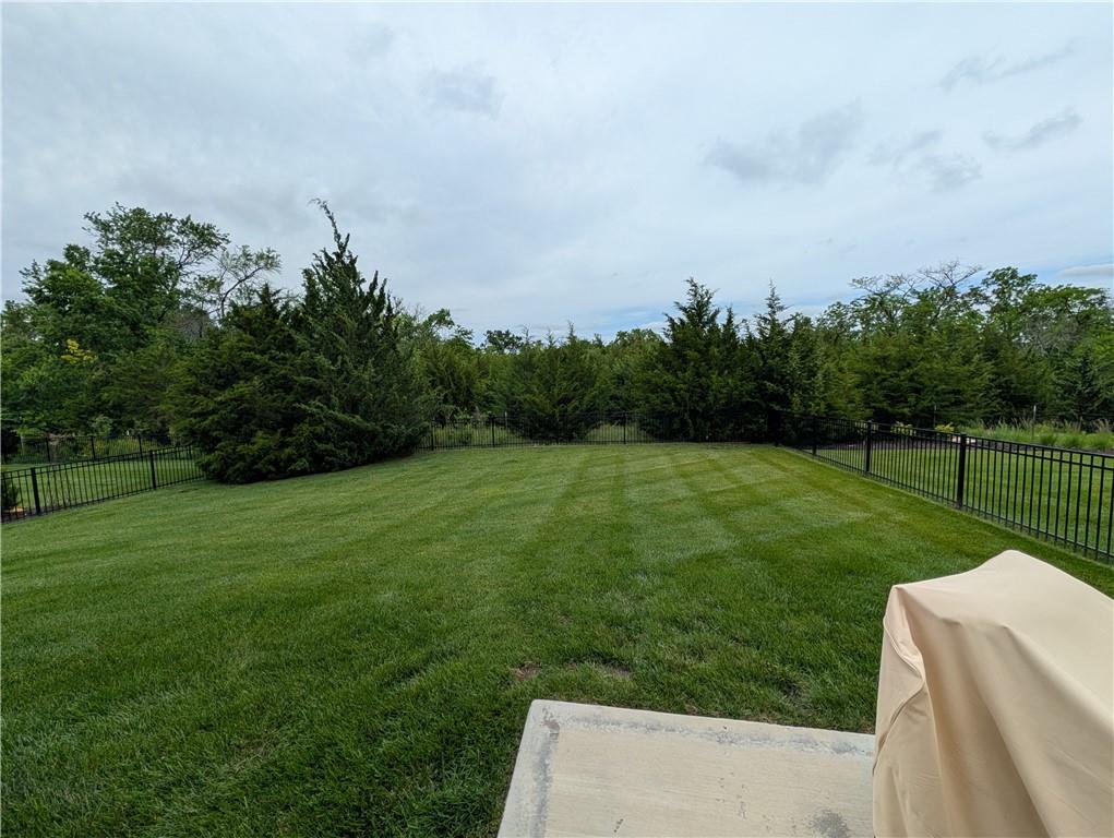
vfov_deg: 94.6
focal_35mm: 12
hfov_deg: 110.5
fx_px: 387
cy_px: 419
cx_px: 557
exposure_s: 1/4184
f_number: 1.7
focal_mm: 2.02
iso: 54
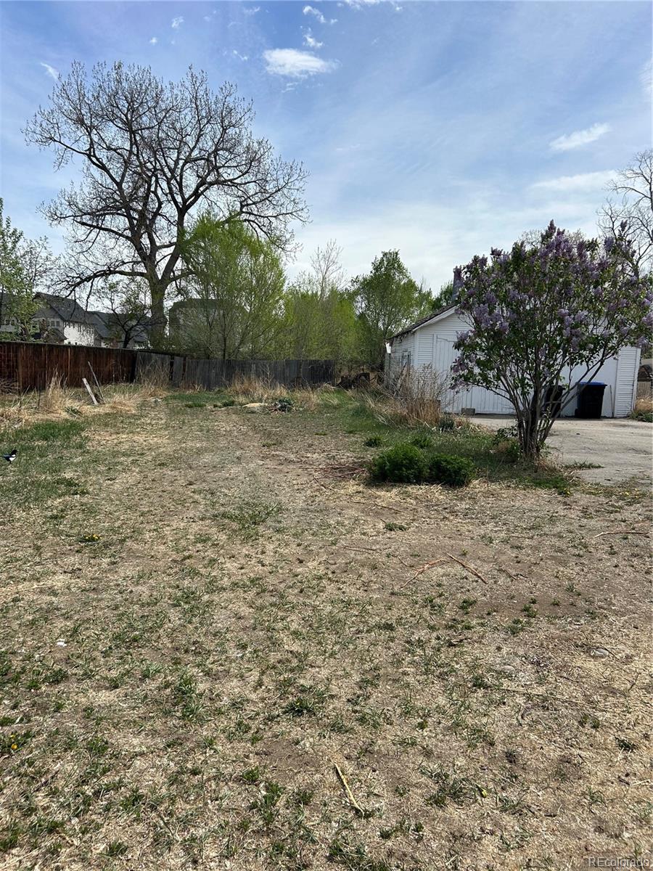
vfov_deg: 67.3
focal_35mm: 26
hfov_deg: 53.1
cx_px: 326
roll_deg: -1.5
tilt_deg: -6.4
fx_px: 654
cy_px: 436
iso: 50
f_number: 1.5
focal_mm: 5.7
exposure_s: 1/4630
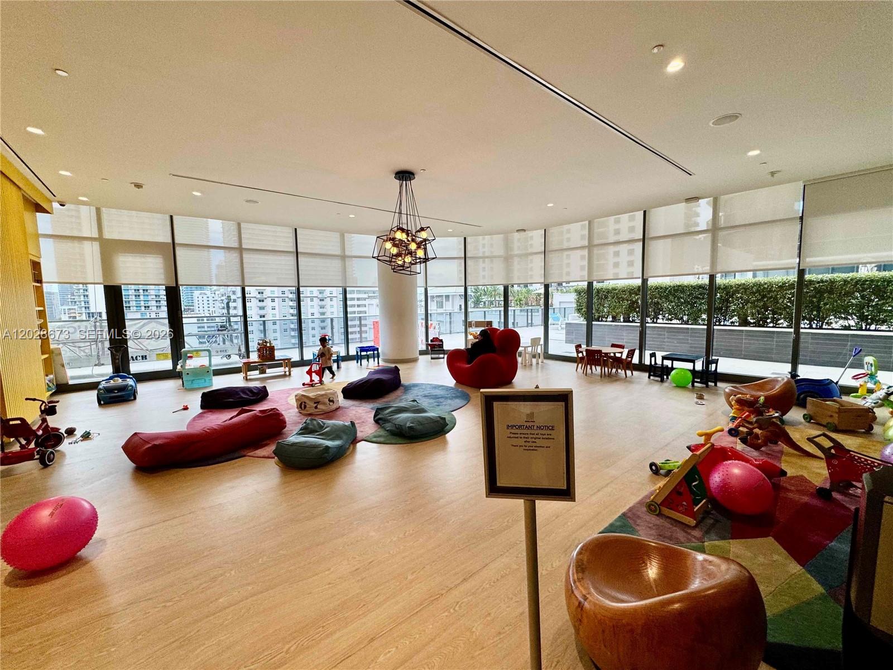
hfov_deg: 102.1
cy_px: 335
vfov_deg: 85.7
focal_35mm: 14
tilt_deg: -5.5
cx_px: 446
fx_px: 361
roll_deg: +0.6
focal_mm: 2.22
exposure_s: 1/120
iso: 80
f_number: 2.2
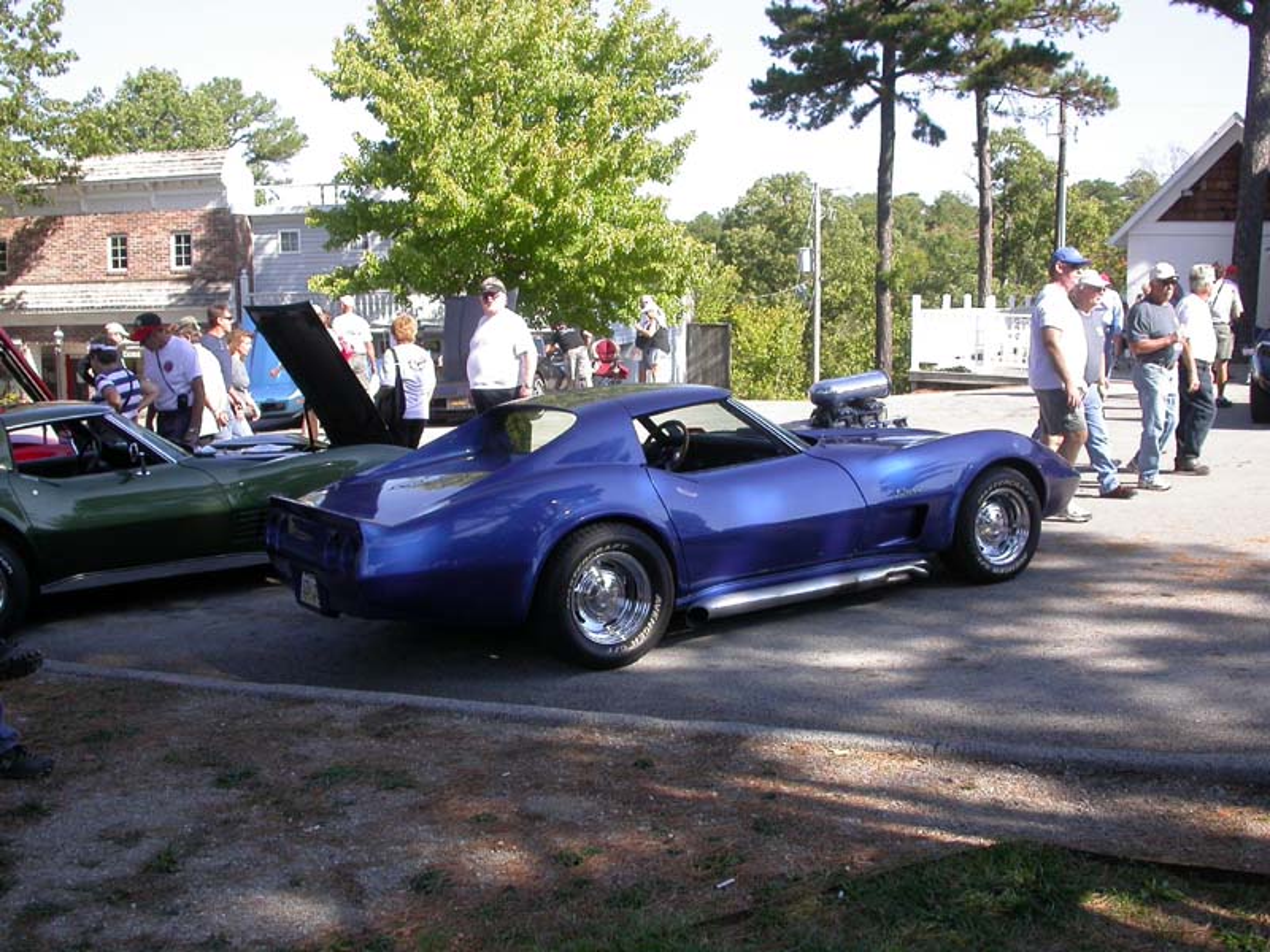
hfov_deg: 49.0
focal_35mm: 38
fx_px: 1394
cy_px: 476
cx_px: 635
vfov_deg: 37.7
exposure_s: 1/212
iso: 100
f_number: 5.3
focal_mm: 7.85
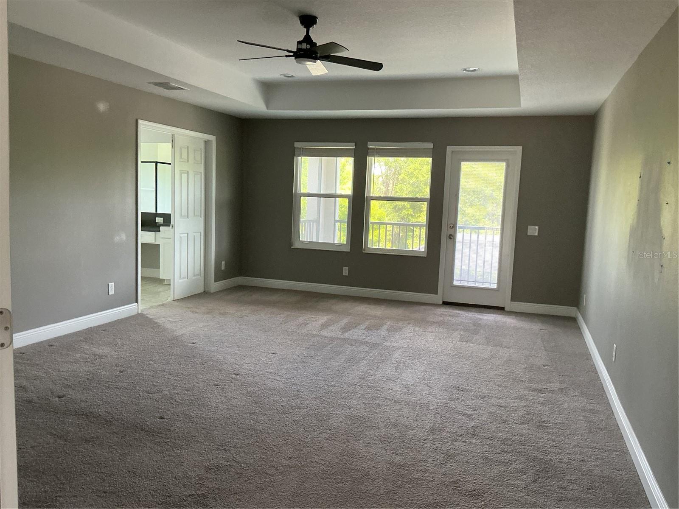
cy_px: 254
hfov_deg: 61.7
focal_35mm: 29
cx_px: 340
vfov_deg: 48.2
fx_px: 569
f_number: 1.8
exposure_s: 1/60
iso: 200
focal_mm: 3
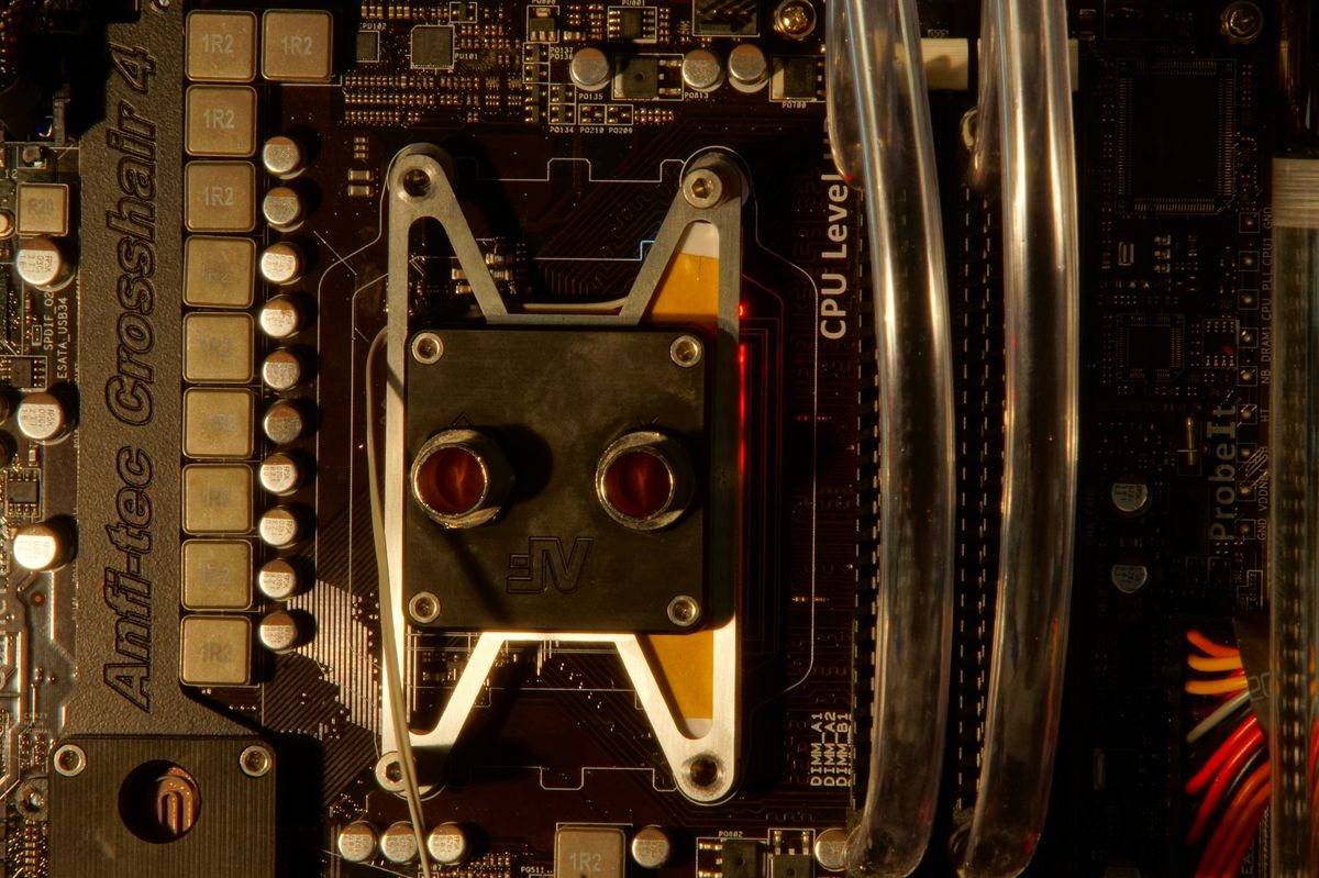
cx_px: 660
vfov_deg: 5.7
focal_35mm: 240
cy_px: 439
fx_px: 8789
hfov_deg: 8.6
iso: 800
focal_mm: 160
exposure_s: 2
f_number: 32
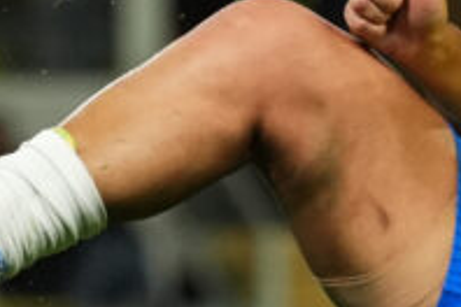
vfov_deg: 1.5
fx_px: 11614
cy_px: 98
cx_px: -51
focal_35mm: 907
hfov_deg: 2.3
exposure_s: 1/1600
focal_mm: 180
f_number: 3.5
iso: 2500
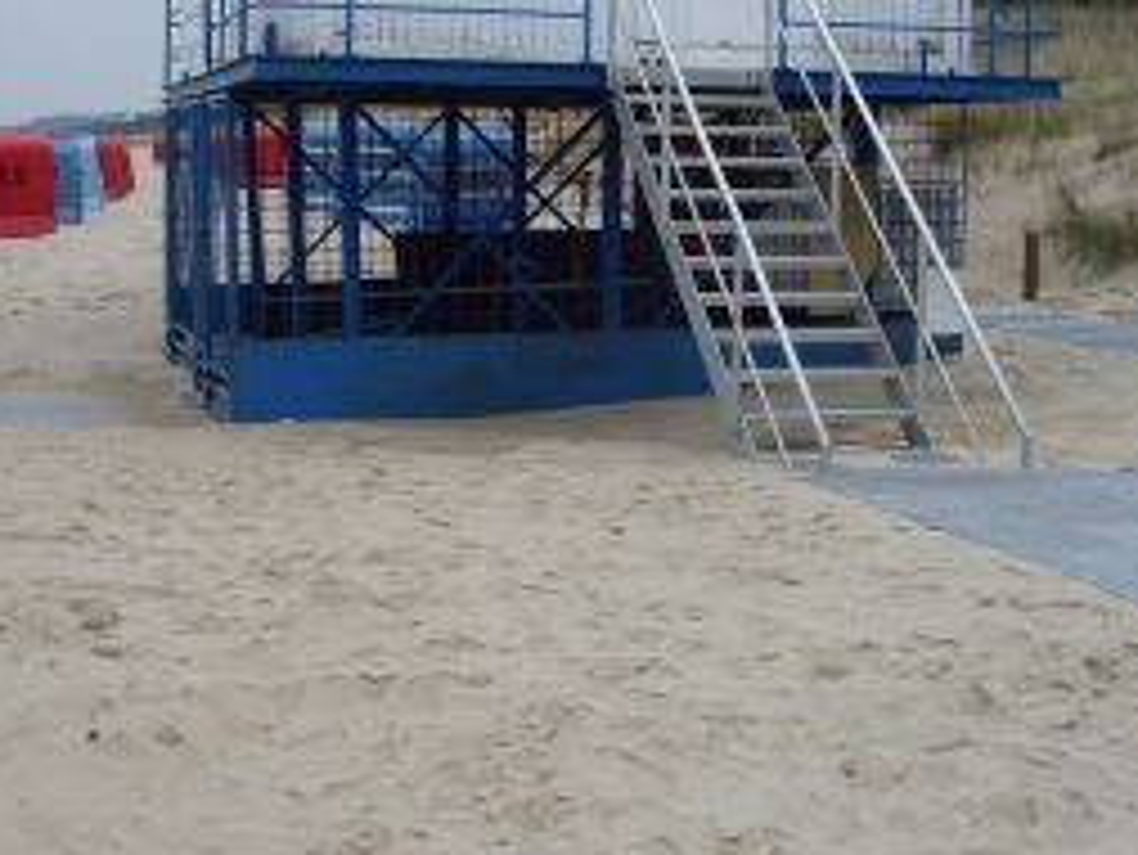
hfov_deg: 32.2
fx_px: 1973
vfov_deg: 24.4
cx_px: 594
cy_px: 315
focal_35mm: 60
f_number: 8.4
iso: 80
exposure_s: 1/180
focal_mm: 6.3
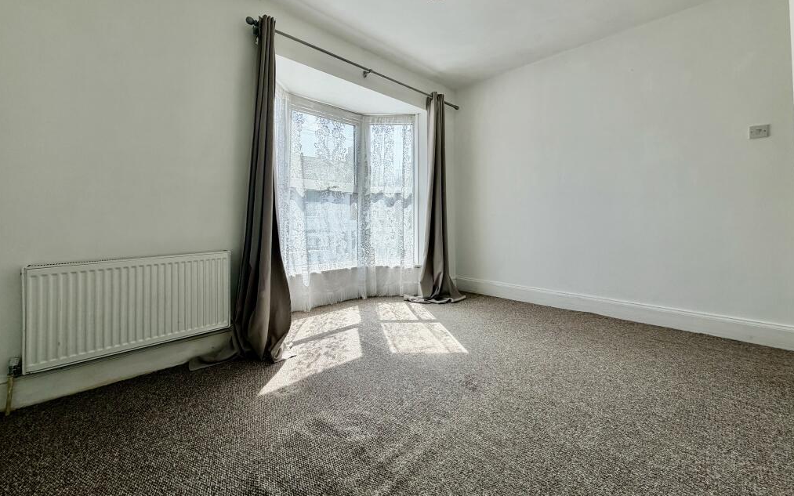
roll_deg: -0.1
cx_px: 396
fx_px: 325
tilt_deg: +1.1
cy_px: 211
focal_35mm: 15
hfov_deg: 101.5
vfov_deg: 74.3
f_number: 2.2
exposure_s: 1/502
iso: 64
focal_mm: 2.22
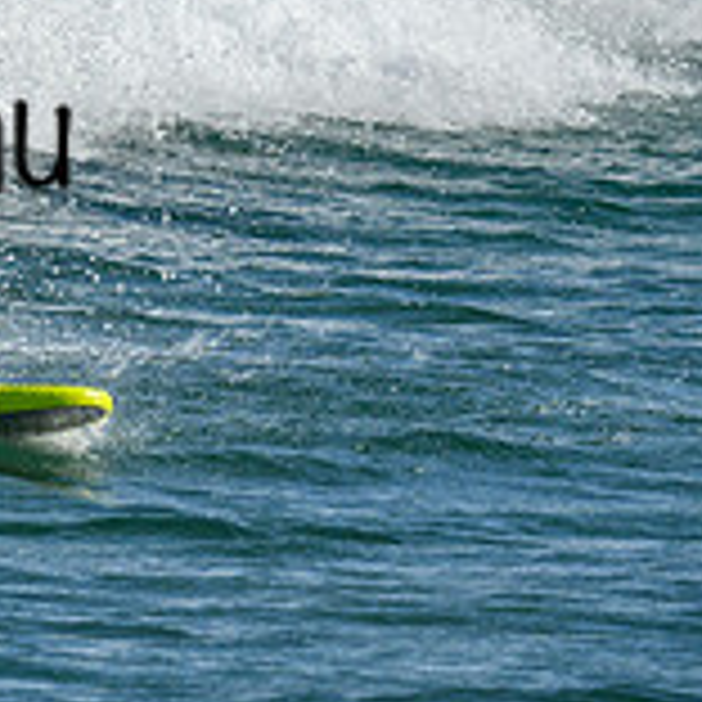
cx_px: -380
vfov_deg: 0.5
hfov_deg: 0.5
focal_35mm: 3467
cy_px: 137
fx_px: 79546
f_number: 6.3
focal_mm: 800
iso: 280
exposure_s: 1/2000
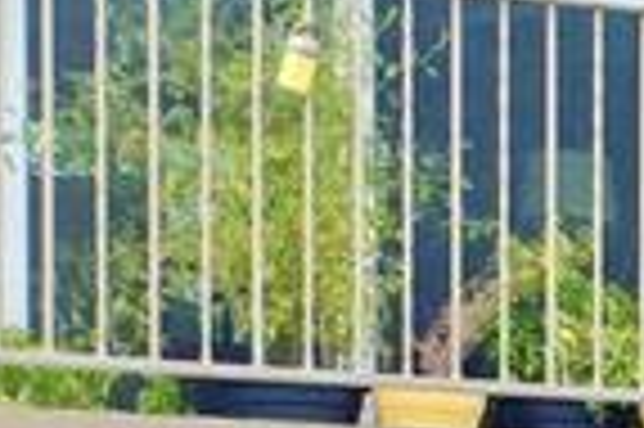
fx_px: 3574
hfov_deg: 8.5
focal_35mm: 200
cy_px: 856
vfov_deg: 6.6
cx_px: 1964
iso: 100
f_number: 3.2
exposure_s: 1/40
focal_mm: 10.26
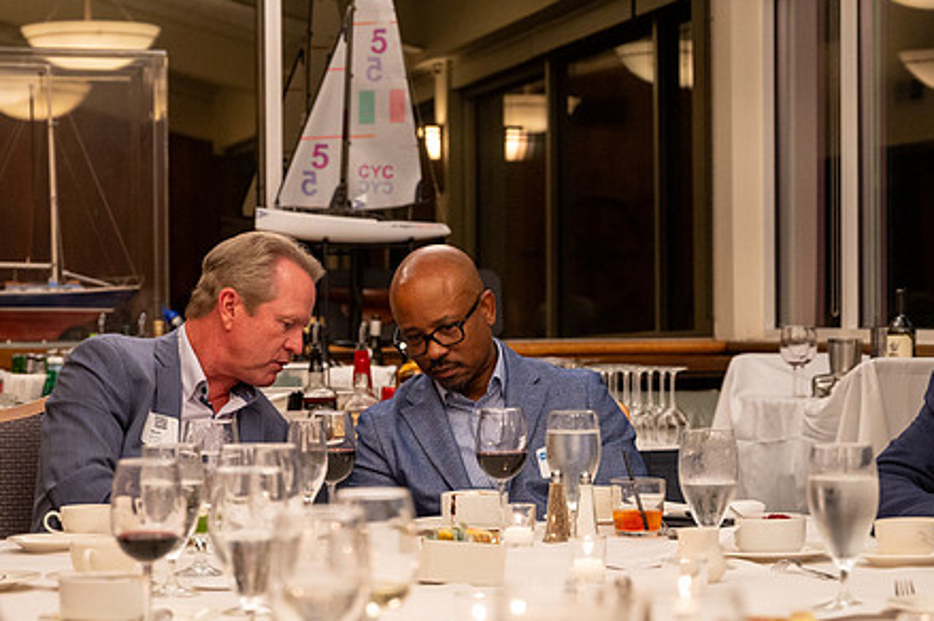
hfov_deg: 20.4
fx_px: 2592
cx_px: 469
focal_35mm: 100
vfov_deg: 13.7
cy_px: 347
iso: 2000
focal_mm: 70
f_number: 4
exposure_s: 1/160
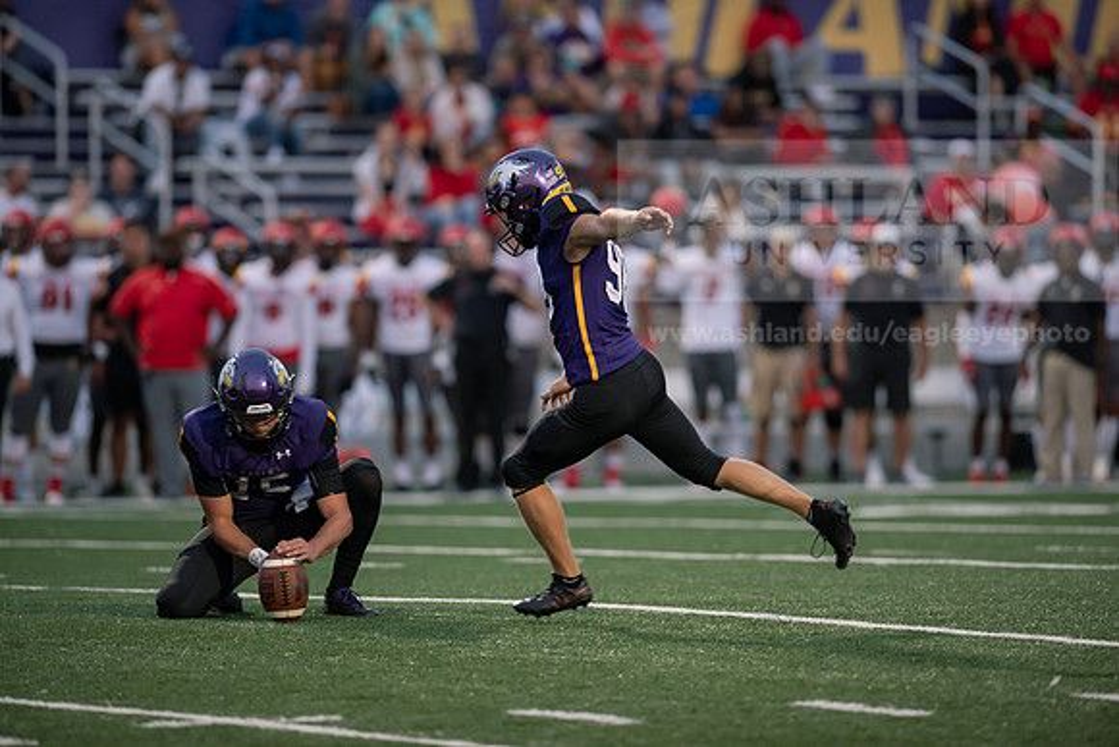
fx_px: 9327
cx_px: 560
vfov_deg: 4.6
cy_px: 374
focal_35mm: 300
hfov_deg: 6.9
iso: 2500
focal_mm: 300
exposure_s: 1/800
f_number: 2.8
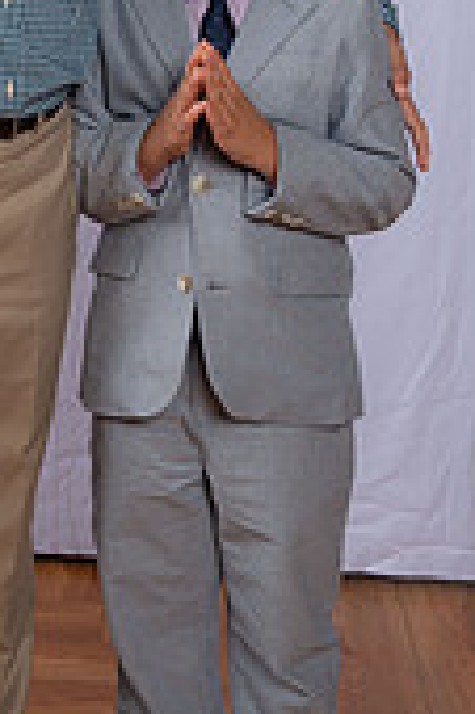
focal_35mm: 127
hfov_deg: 10.7
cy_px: 109
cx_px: 53
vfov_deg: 16.0
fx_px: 2518
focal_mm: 48
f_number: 8
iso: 250
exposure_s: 1/160
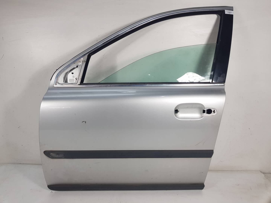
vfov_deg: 53.1
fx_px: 204
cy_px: 102
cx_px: 136
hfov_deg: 67.3
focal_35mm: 26
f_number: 1.7
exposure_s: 1/128
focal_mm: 4.2
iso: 40
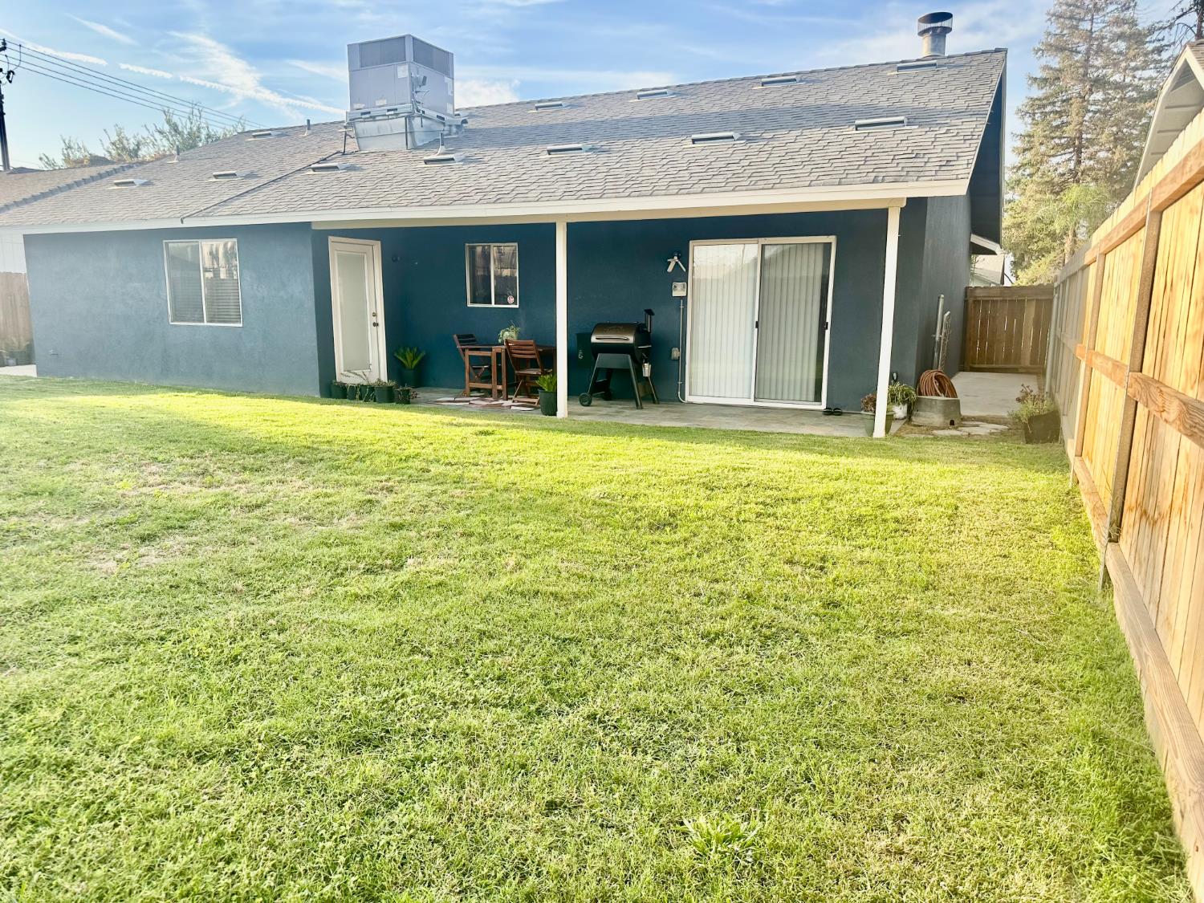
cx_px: 602
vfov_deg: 56.8
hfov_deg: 71.6
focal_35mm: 24
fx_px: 835
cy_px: 452
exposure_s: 1/857
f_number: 1.78
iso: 80
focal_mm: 6.86
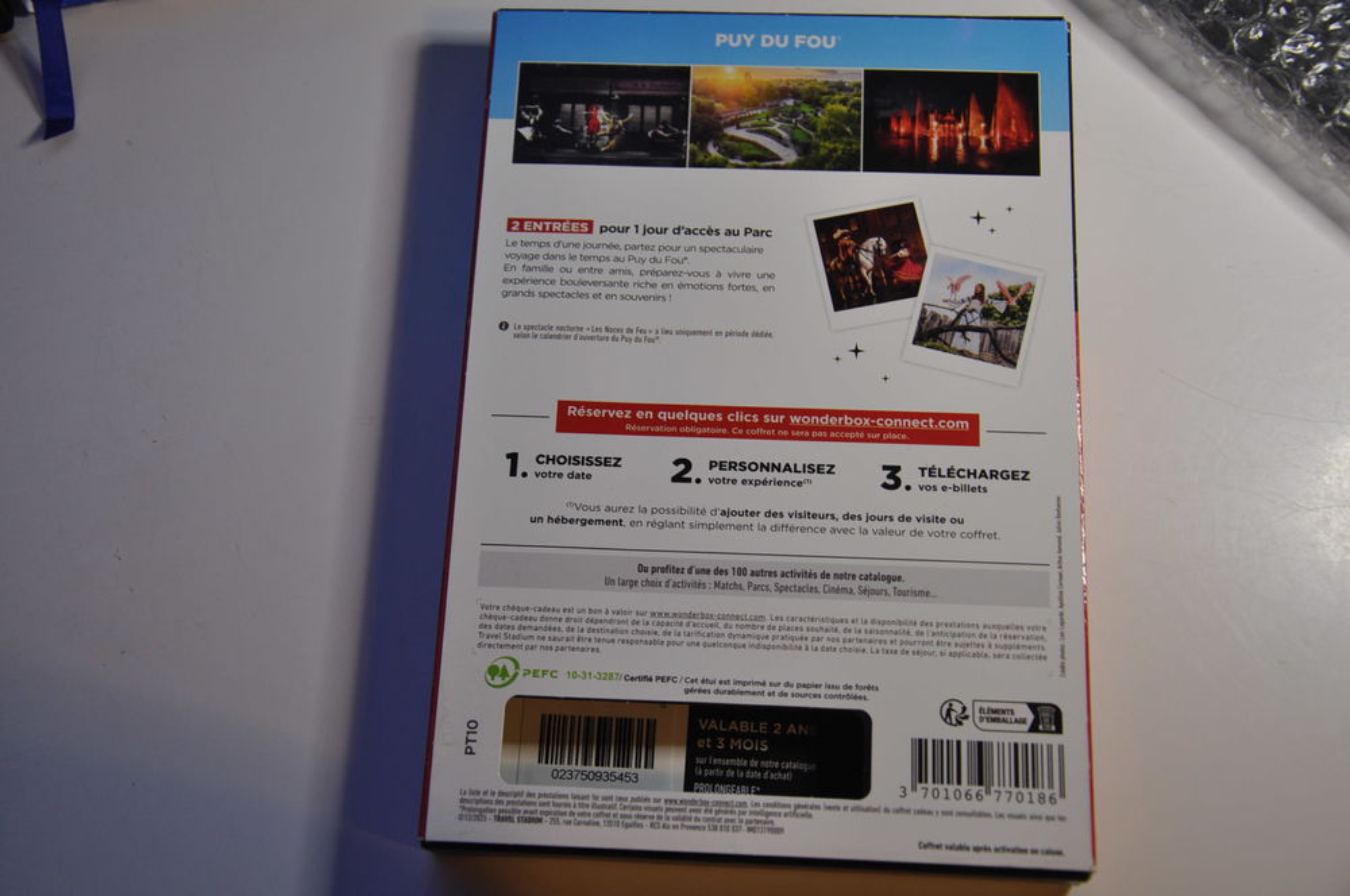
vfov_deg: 26.4
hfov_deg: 38.9
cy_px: 448
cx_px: 675
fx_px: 1910
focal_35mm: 51
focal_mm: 34
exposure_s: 1/25
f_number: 5
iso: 400
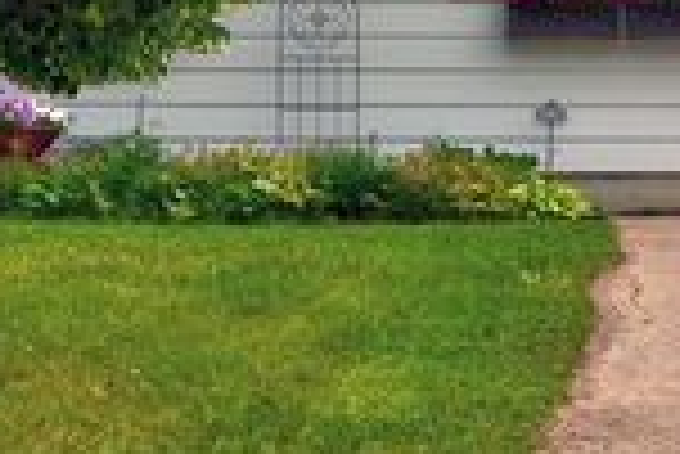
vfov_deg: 14.9
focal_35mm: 86
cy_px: -196
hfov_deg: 23.5
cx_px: 437
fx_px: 1626
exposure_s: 1/500
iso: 100
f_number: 10
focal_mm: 26
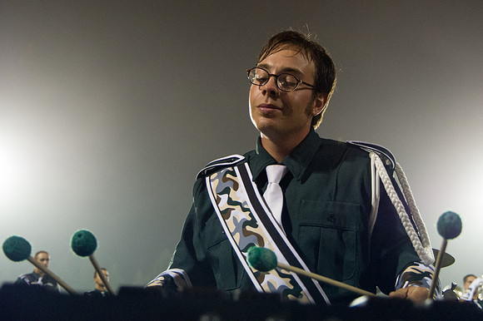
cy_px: 122
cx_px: 287
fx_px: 798
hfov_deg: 33.6
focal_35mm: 59
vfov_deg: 22.7
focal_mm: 48
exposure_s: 1/160
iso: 9000
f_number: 4.8
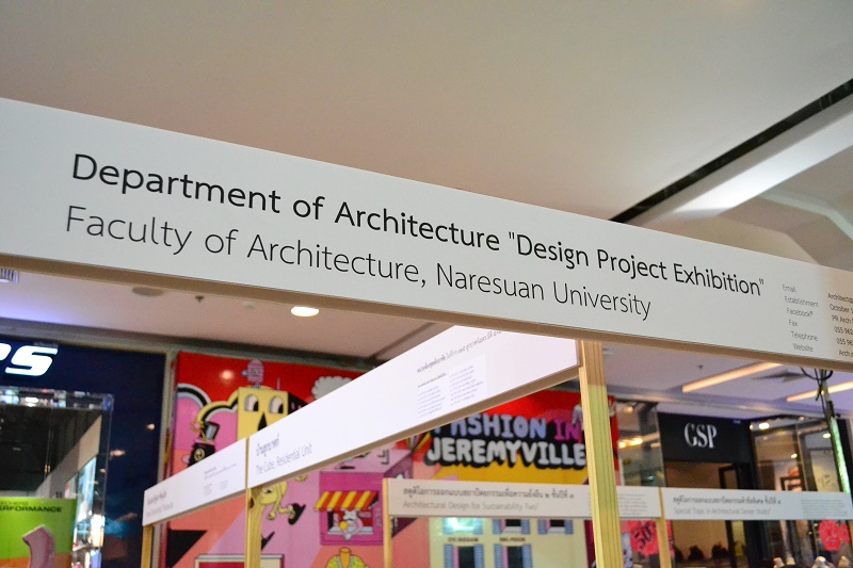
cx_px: 426
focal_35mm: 36
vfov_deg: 36.9
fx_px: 853
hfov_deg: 53.1
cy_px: 284
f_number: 5
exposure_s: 1/500
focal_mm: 24
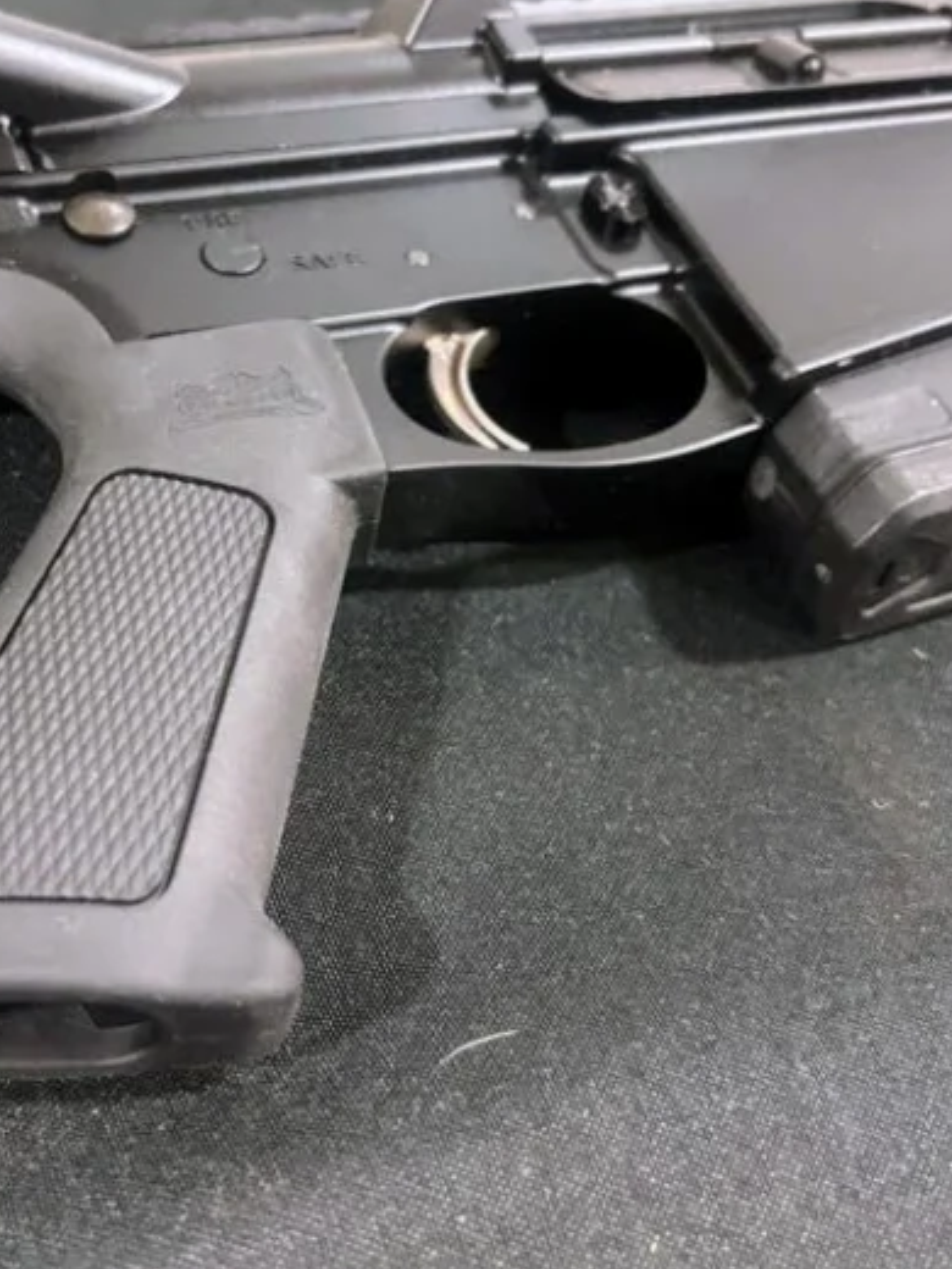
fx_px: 1467
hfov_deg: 35.6
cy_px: 534
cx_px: 305
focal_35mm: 40
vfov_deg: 46.6
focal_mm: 5.96
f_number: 1.6
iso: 500
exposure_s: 1/30
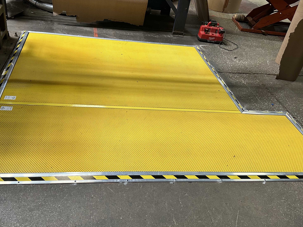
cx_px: 142
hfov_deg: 55.3
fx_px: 289
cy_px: 114
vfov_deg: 42.9
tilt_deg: -33.4
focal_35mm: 33
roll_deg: -9.3
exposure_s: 1/60
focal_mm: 6.86
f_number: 1.78
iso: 250
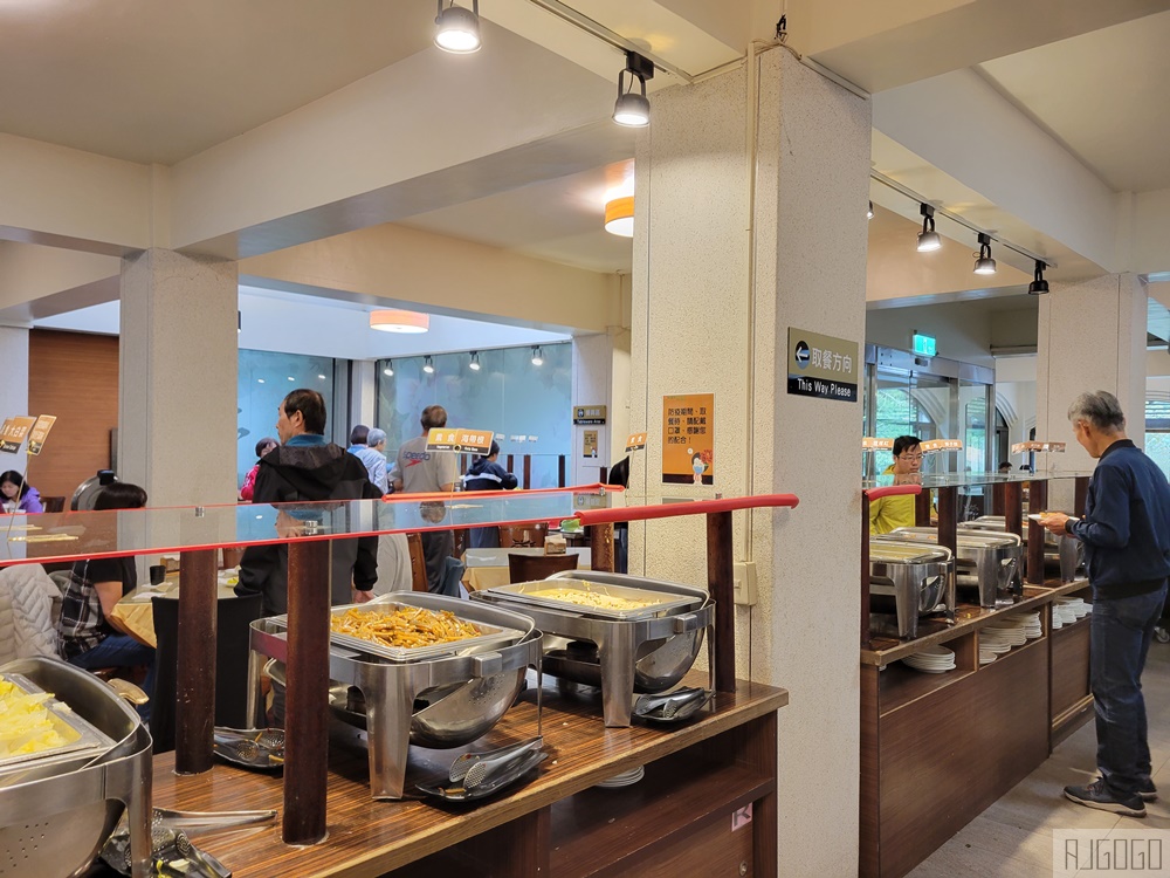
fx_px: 879
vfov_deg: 53.1
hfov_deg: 67.3
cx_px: 585
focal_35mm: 26
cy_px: 439
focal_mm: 5.4
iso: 200
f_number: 1.8
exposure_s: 1/40
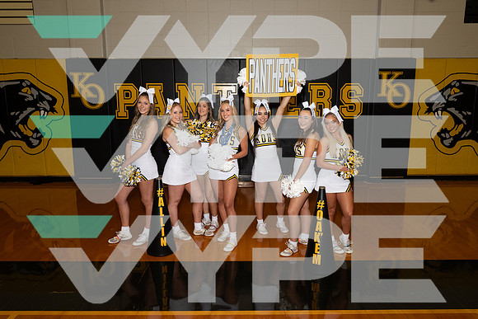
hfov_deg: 67.4
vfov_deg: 48.0
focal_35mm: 27
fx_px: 359
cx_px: 239
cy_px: 160
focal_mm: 27
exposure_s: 1/250
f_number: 6.3
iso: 1600
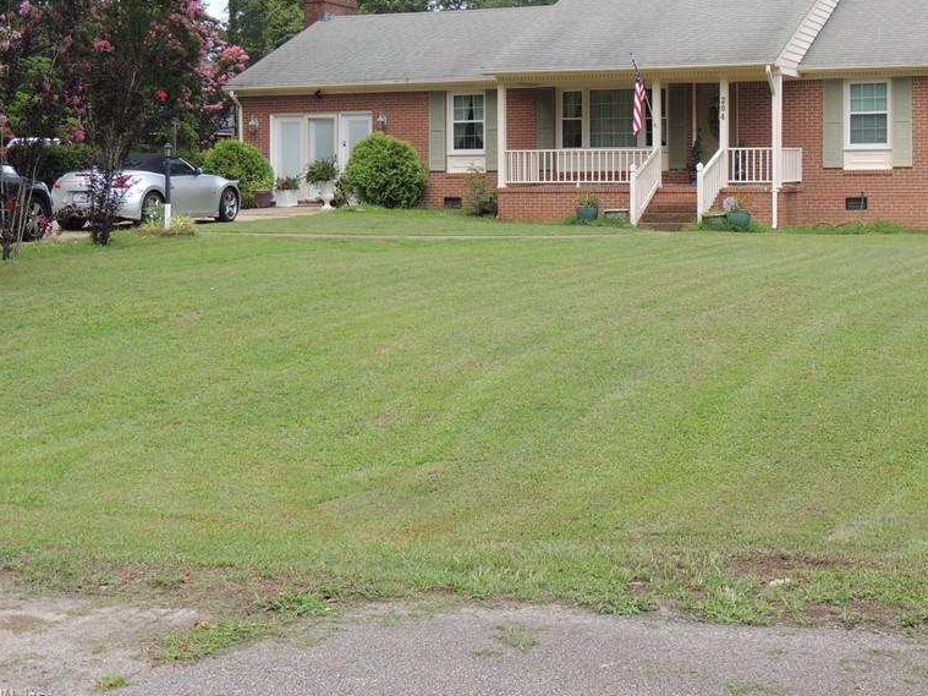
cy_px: 237
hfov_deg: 33.0
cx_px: 600
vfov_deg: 25.1
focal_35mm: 58
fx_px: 1555
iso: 100
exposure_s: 1/500
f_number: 3.4
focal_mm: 7.6
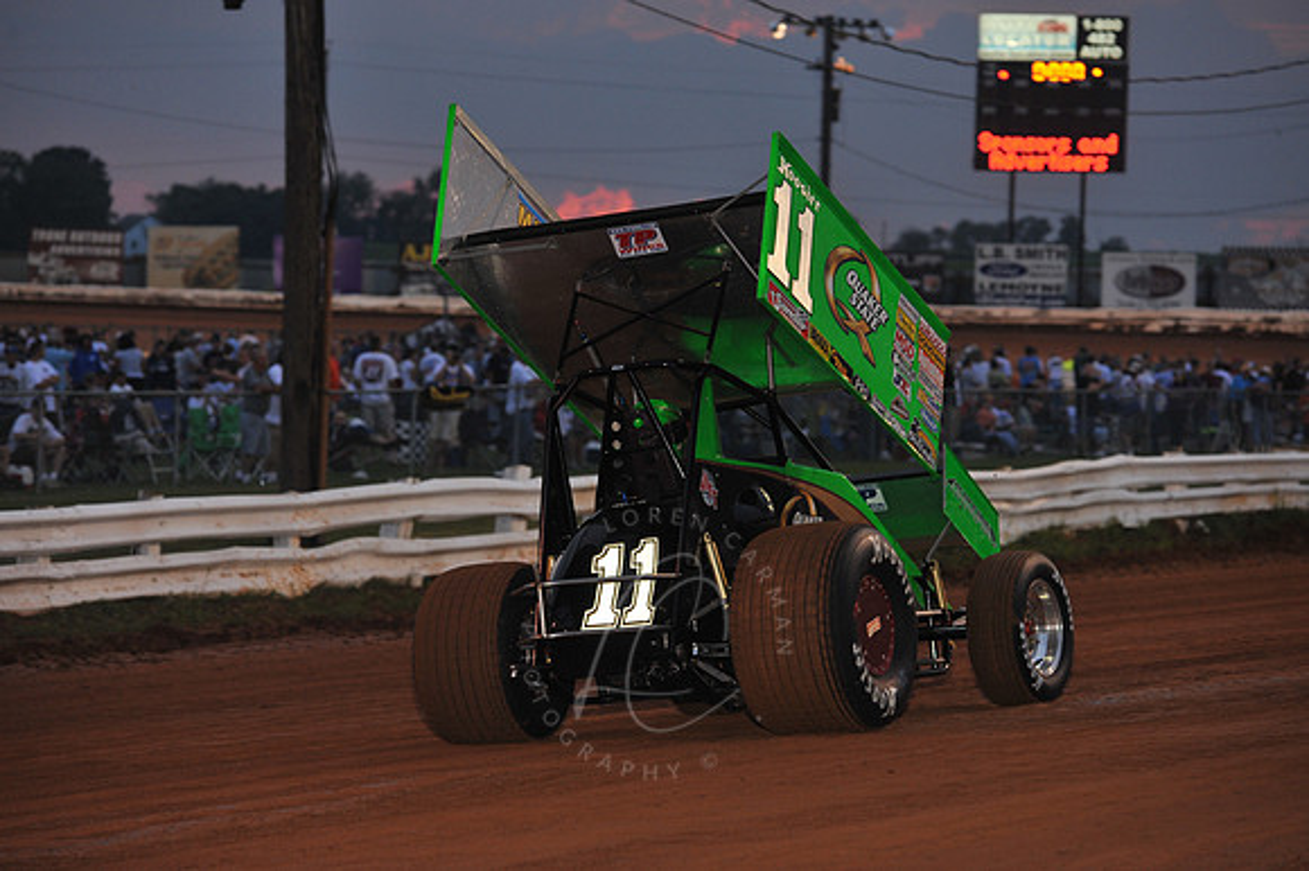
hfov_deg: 13.3
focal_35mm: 155
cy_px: 436
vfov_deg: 8.8
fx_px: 5633
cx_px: 654
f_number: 5.6
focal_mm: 155
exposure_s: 1/320
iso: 1000
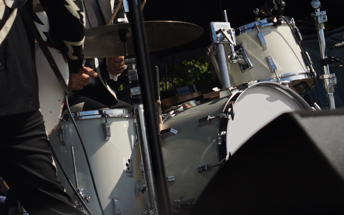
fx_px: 2953
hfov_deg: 6.6
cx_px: -205
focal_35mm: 315
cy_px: -125
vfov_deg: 4.1
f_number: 8
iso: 100
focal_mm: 90
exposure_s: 1/500
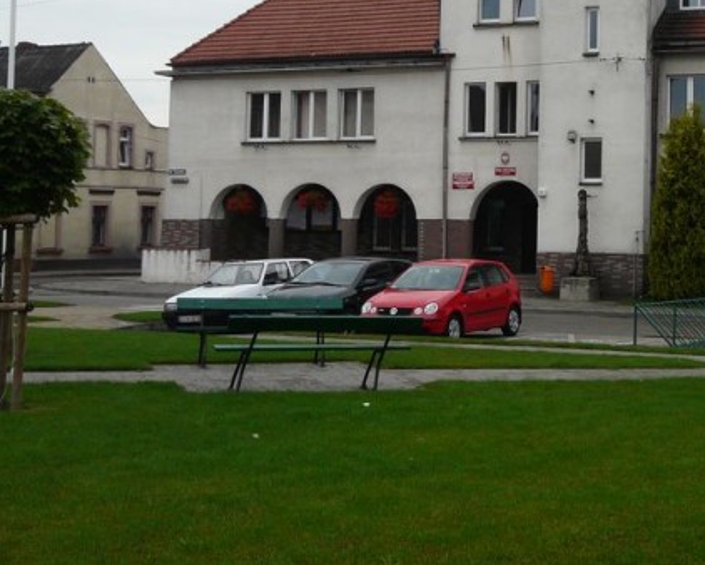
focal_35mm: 74
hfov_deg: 24.9
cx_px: 640
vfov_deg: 20.5
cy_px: 105
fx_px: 1545
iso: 100
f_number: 3.6
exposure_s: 1/125
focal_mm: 6.5
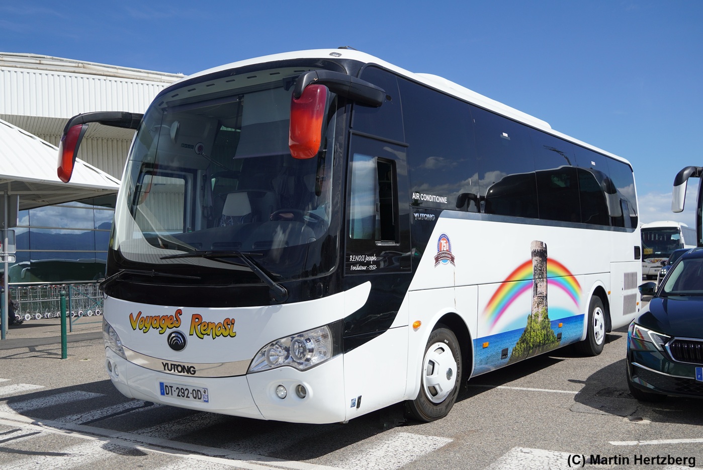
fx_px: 674
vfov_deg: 38.4
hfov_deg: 55.1
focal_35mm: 34
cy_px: 235
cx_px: 352
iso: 160
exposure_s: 1/2000
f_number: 4
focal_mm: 23
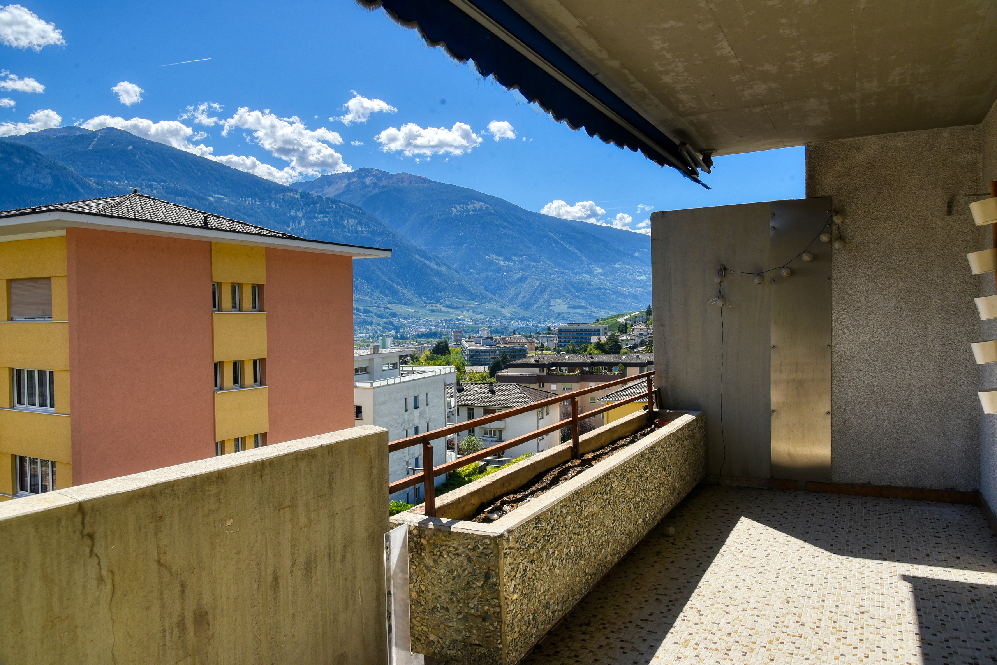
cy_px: 332
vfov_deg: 53.2
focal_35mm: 24
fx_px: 665
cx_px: 498
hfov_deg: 73.7
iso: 250
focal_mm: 24
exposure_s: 1/800
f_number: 14
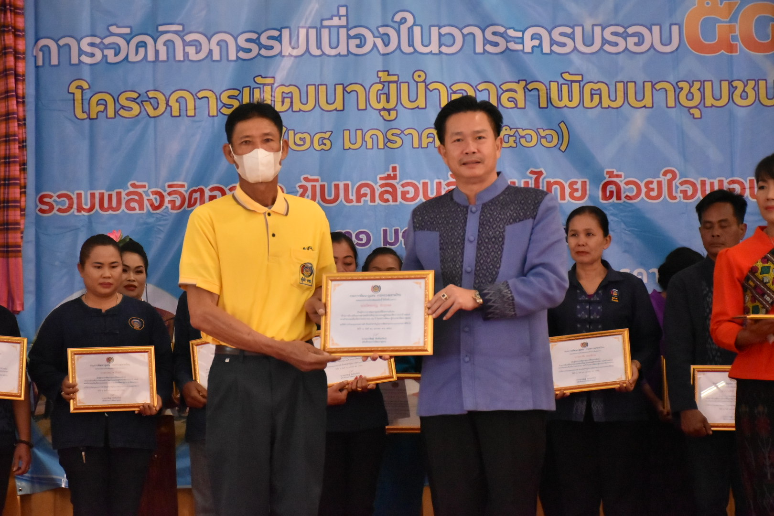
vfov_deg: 13.0
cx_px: 387
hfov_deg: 19.5
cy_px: 258
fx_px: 2257
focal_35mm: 105
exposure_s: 1/400
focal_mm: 70
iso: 4000
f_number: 5
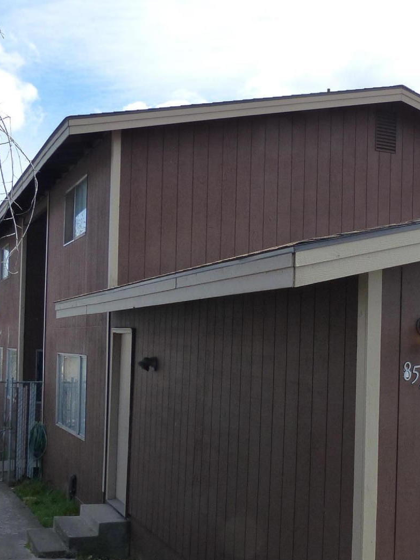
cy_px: 331
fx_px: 777
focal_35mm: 48
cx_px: 338
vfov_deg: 39.5
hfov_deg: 29.5
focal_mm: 4.5
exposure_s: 1/640
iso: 160
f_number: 4
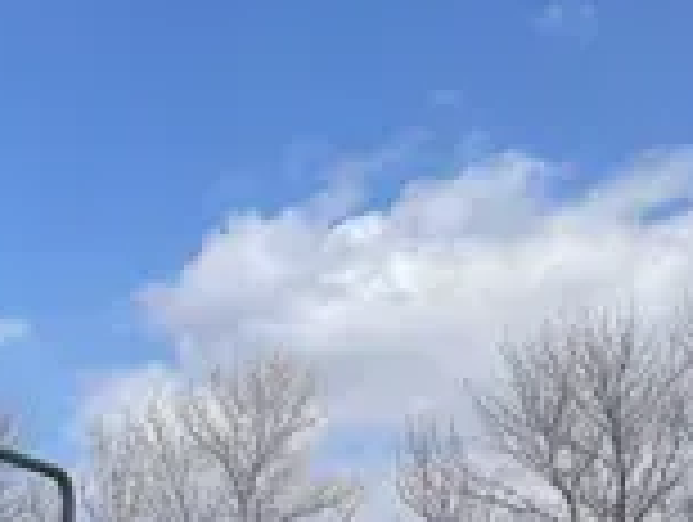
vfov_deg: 12.5
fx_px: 2165
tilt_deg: -2.5
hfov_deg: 14.9
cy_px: 954
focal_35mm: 108
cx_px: -698
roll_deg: -0.4
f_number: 1.6
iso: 32
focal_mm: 5.1
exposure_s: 1/3559
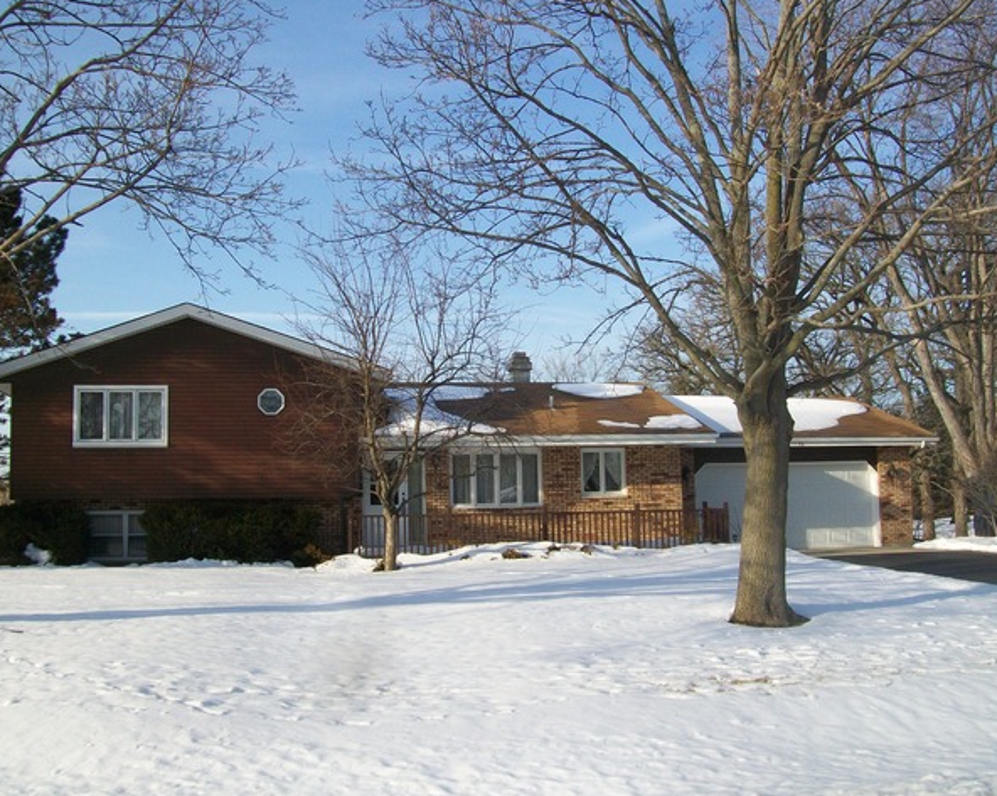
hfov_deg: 47.9
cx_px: 473
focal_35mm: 38
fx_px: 1121
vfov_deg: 39.1
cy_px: 399
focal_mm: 6
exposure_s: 1/320
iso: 64
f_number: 4.8
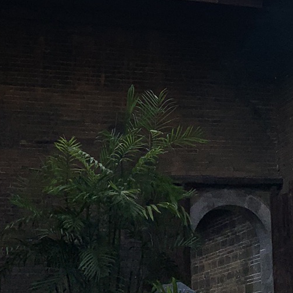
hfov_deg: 18.8
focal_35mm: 91
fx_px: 871
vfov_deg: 18.3
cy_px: -34
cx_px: 251
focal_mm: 4.25
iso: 25
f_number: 1.8
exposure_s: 1/2994
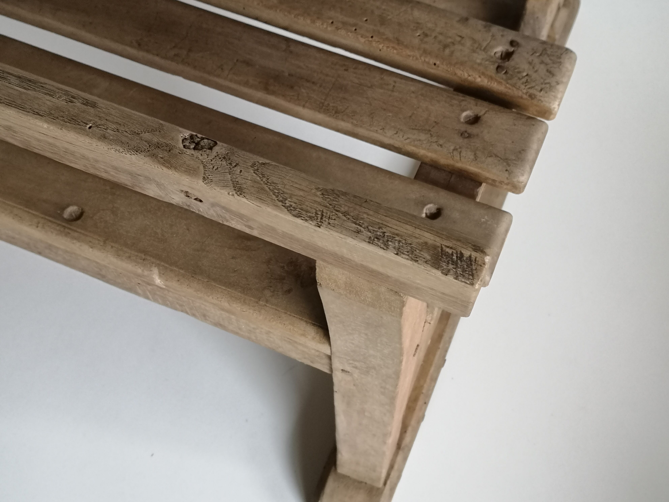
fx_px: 831
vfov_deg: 33.6
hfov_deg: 43.9
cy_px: 251
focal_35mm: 43
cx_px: 334
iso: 160
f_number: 1.8
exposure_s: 1/33.3
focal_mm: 3.95
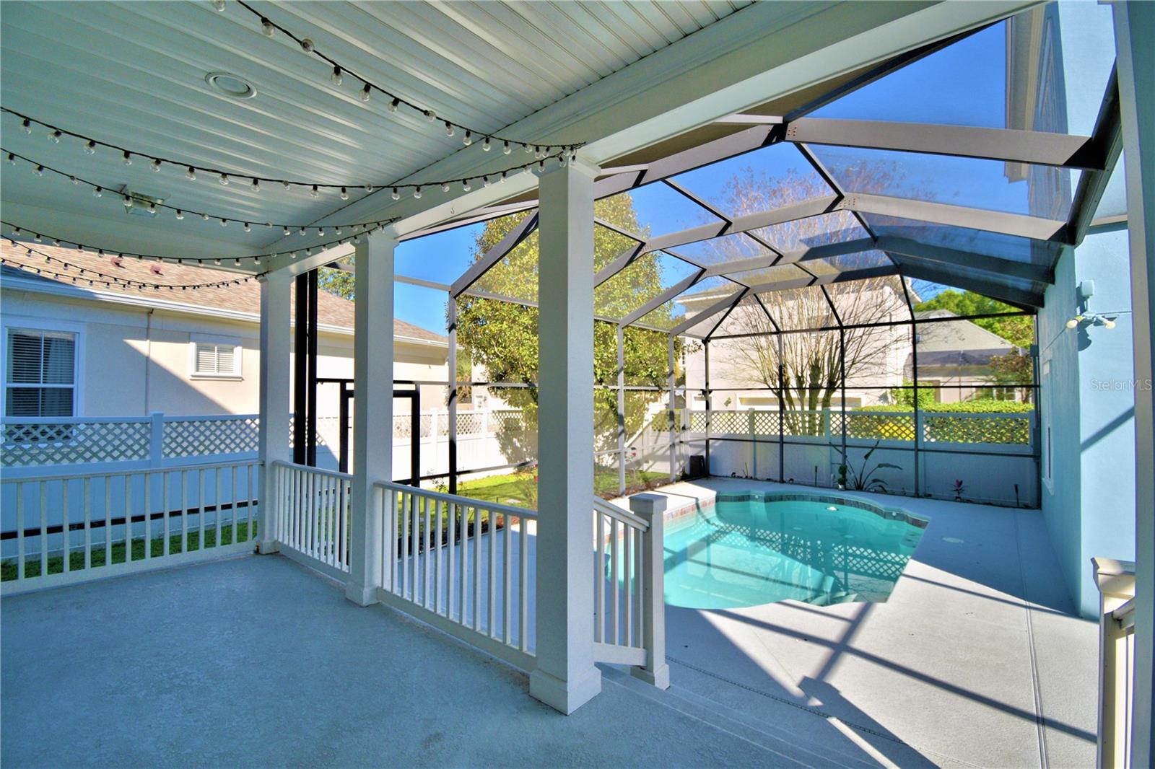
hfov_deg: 100.4
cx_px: 578
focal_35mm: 15
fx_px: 481
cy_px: 384
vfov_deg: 77.3
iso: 100
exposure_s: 1/640
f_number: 4.5
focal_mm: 10
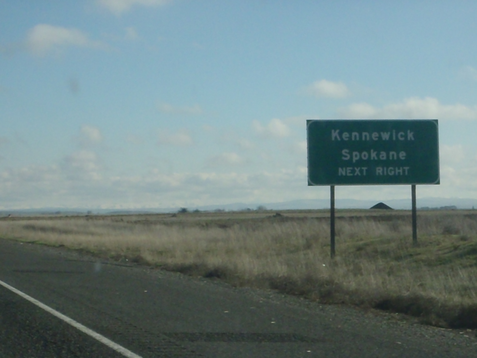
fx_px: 1406
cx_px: 238
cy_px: 179
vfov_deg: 14.5
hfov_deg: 19.3
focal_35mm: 102
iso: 640
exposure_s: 1/1250
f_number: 9
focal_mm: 18.2
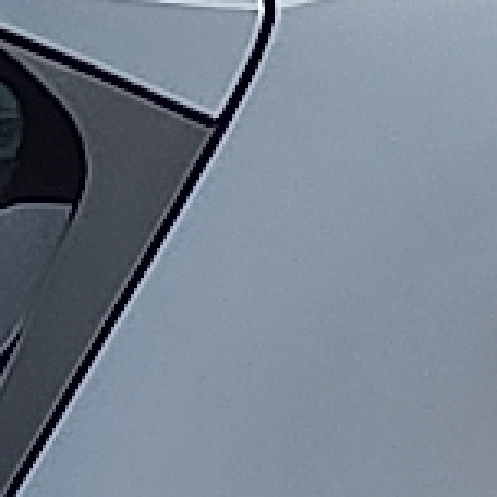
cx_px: 513
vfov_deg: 4.6
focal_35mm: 373
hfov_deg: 4.7
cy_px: 1105
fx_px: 6059
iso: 76
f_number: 1.8
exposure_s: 1/3333
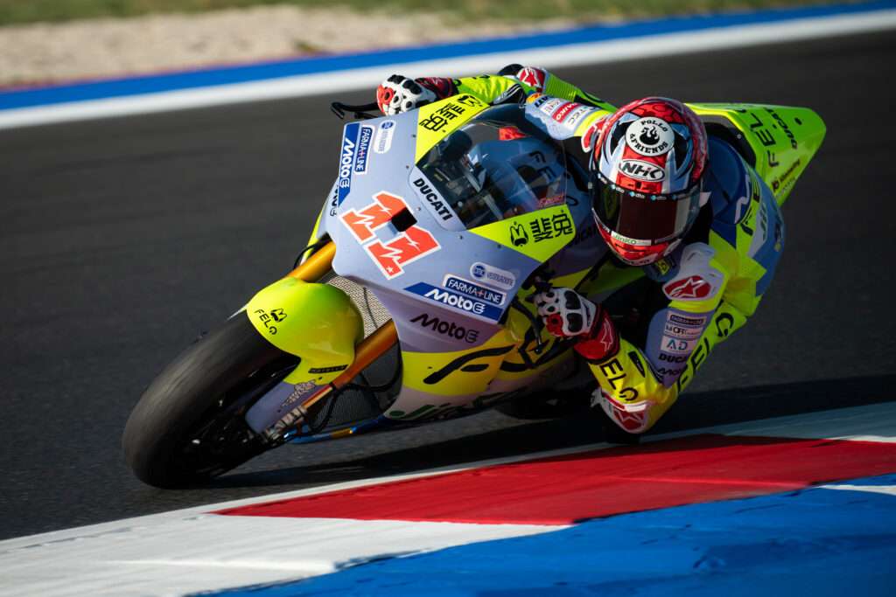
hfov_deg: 4.7
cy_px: 271
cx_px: 403
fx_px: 10951
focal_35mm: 440
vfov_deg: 3.1
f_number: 5
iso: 160
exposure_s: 1/1600
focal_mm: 400
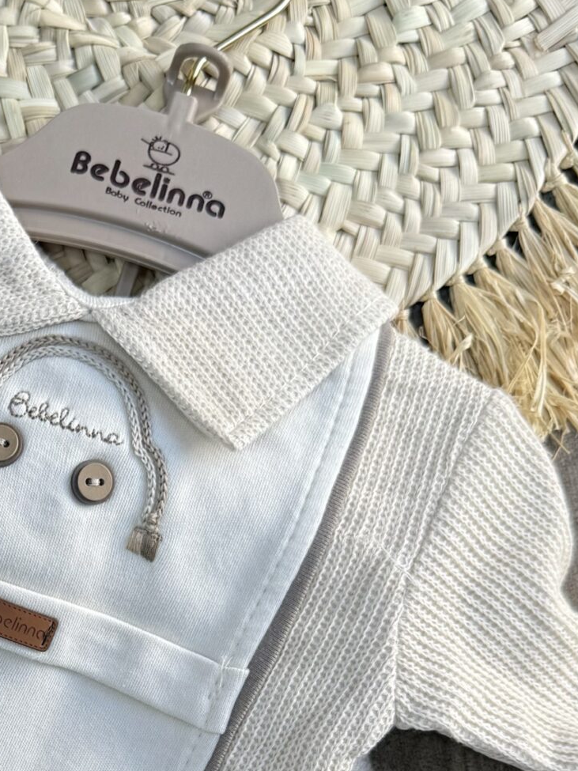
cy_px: 751
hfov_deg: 22.3
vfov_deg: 29.0
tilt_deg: -88.0
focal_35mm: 63
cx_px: -9
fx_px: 1403
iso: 50
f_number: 1.78
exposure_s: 1/128
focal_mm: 6.76
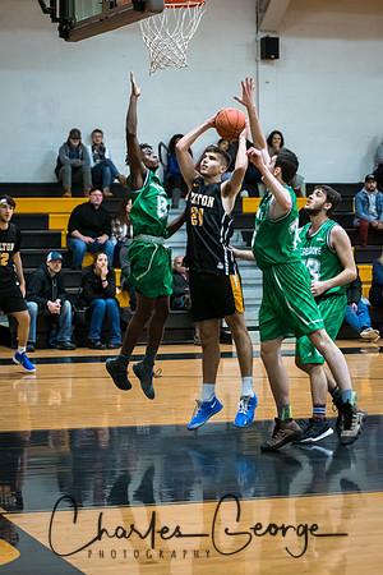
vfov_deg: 19.5
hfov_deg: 13.0
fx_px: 1675
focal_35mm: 105
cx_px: 192
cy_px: 288
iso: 3200
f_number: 2.8
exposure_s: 1/400
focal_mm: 70
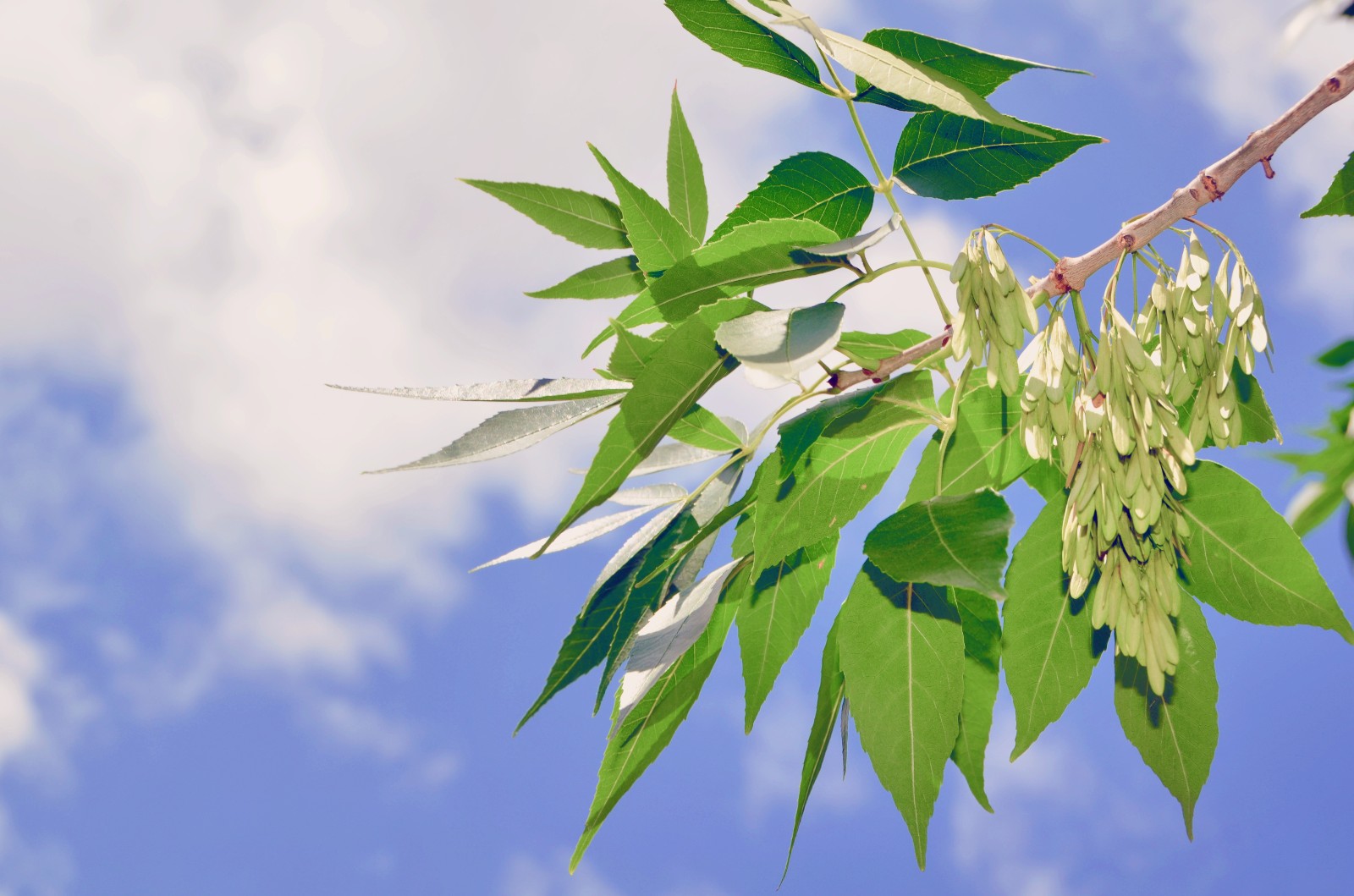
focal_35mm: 82
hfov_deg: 24.7
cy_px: 448
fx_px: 3096
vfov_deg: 16.5
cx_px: 677
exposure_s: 1/250
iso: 100
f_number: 10
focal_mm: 55
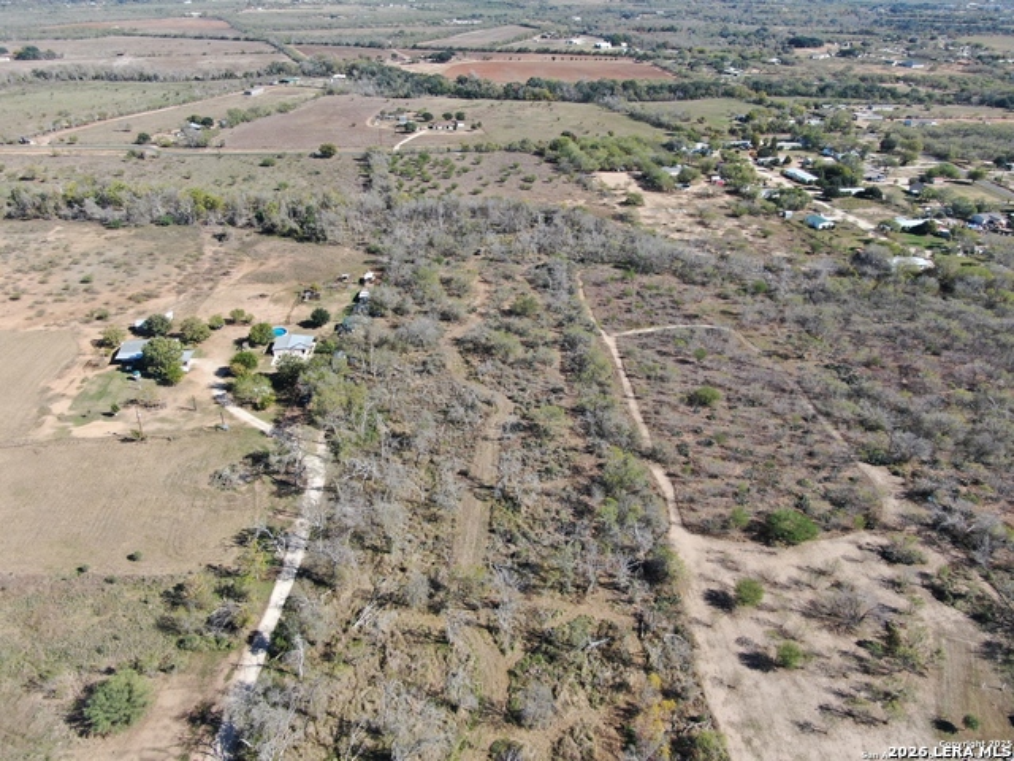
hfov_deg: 71.6
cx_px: 507
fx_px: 703
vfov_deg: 56.8
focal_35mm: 24
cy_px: 380
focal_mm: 4.39
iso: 100
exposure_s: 1/800
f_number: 2.8
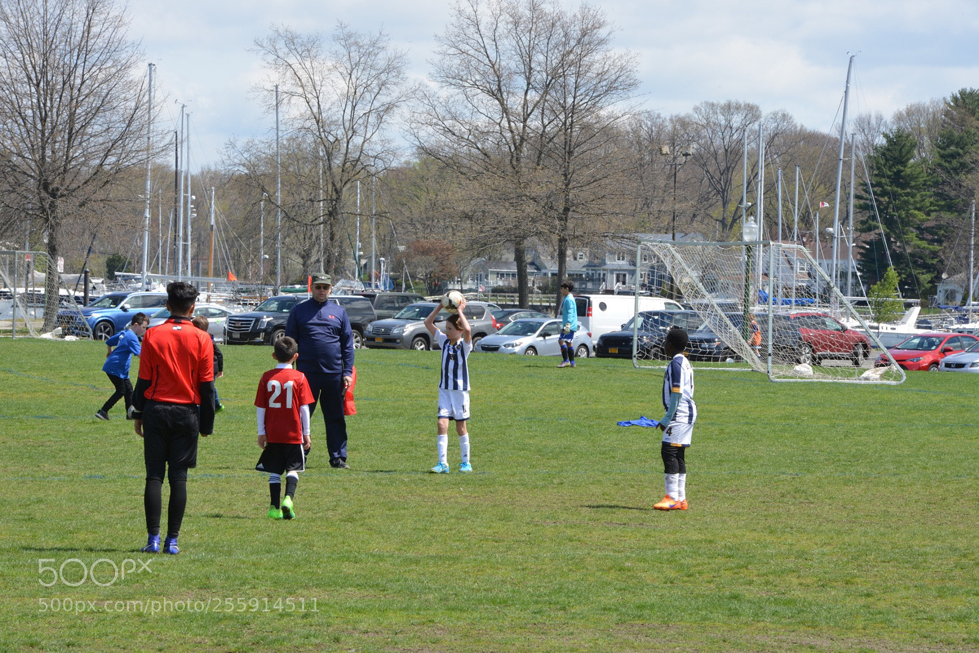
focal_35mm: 200
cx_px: 490
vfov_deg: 6.9
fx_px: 5439
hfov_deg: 10.3
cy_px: 326
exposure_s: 1/125
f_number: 22
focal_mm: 200
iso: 560
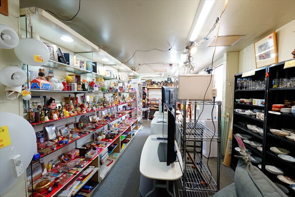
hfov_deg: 100.4
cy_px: 98
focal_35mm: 15
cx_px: 148
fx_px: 123
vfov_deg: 77.3
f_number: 8
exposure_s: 1/30
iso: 640
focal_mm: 10
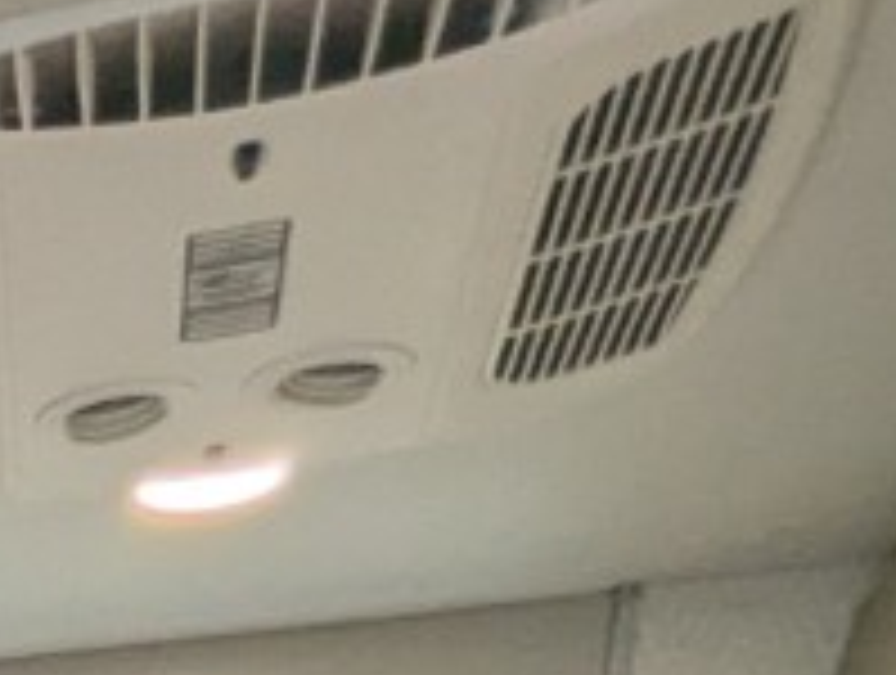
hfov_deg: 12.5
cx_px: -1412
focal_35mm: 112
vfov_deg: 9.5
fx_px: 2904
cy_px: 2174
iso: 40
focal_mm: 2.35
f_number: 2.2
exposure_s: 1/189
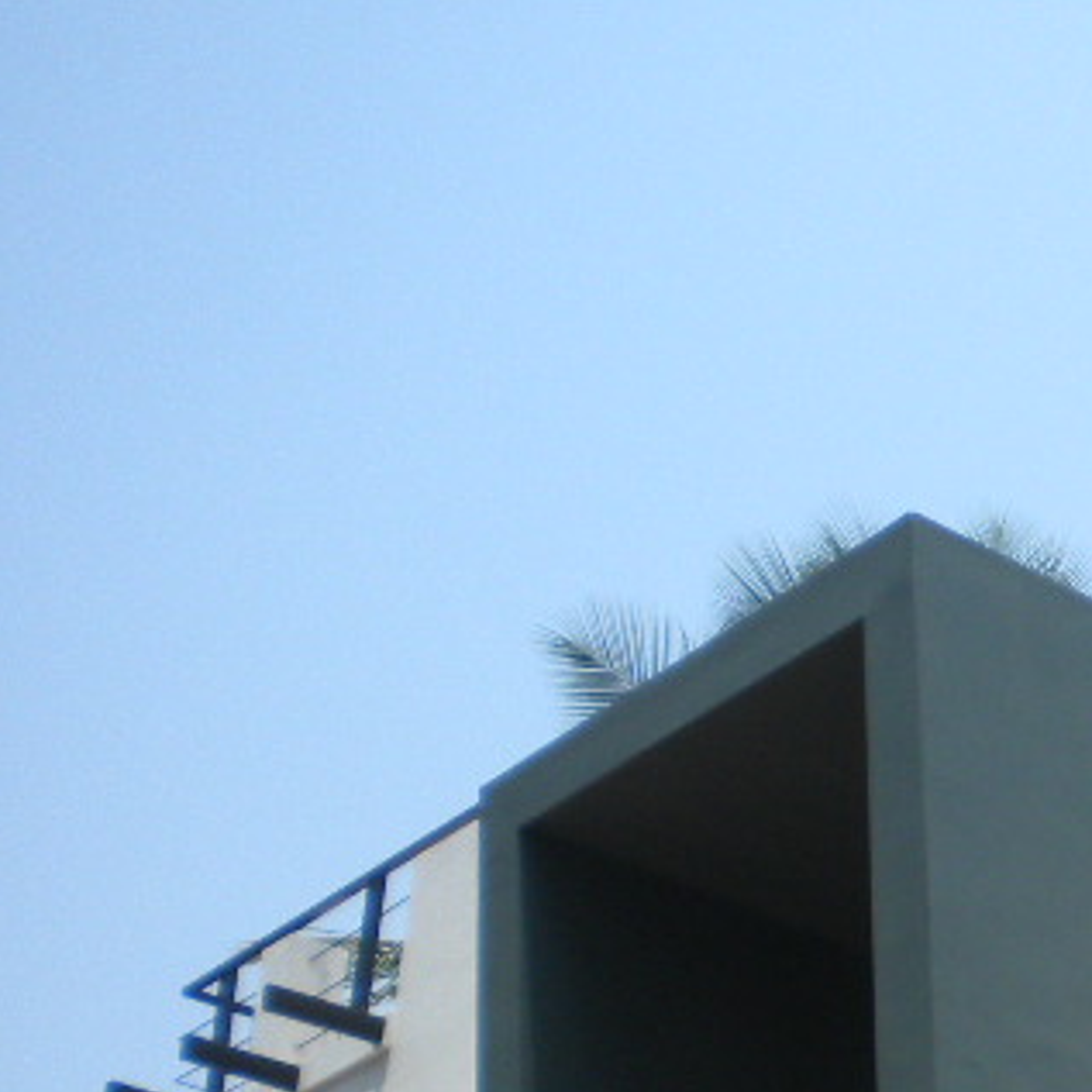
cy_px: 1292
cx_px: 1705
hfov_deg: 15.8
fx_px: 3569
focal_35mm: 100
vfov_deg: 16.7
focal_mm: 6.3
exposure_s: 1/866
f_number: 4.6
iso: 113
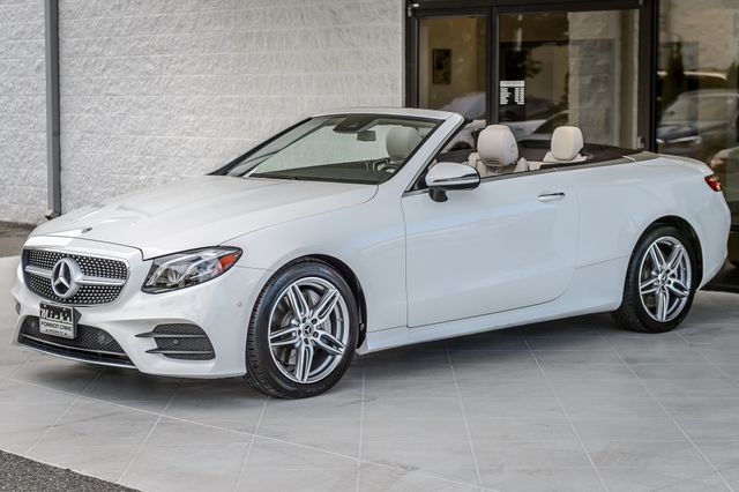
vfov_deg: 16.8
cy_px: 249
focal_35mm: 81
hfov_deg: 25.0
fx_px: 1666
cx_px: 370
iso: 100
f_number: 4
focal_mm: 70
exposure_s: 1/1000
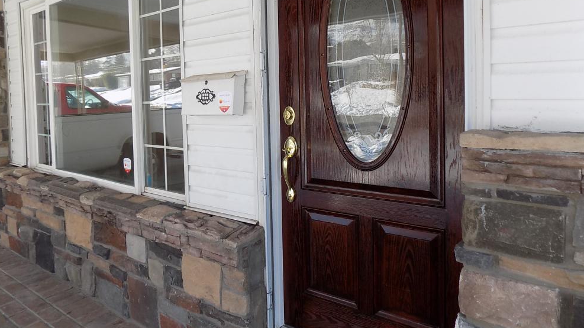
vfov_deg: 43.9
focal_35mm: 26
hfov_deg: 71.9
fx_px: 403
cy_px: 115
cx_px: 286
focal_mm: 4
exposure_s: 1/200
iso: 80
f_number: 3.1
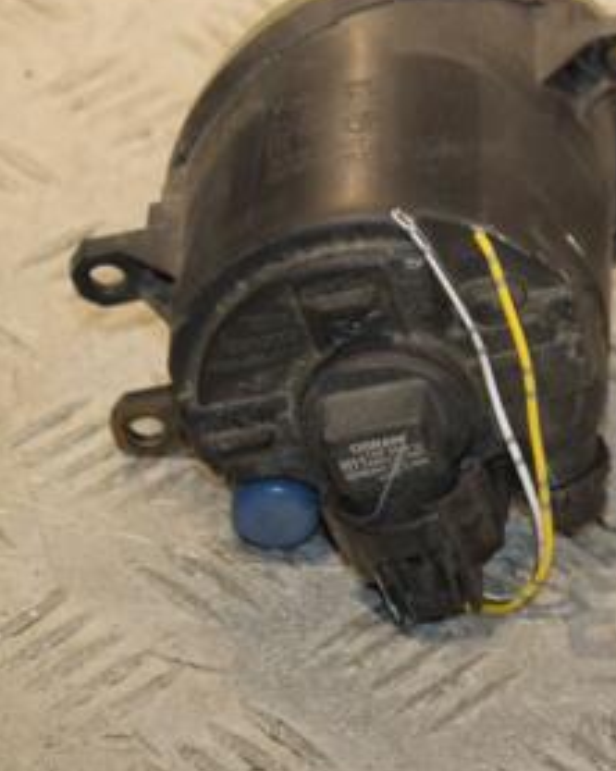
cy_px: 247
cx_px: 516
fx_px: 5202
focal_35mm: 228
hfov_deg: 6.8
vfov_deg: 8.5
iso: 800
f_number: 7.1
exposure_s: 1/200
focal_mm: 75
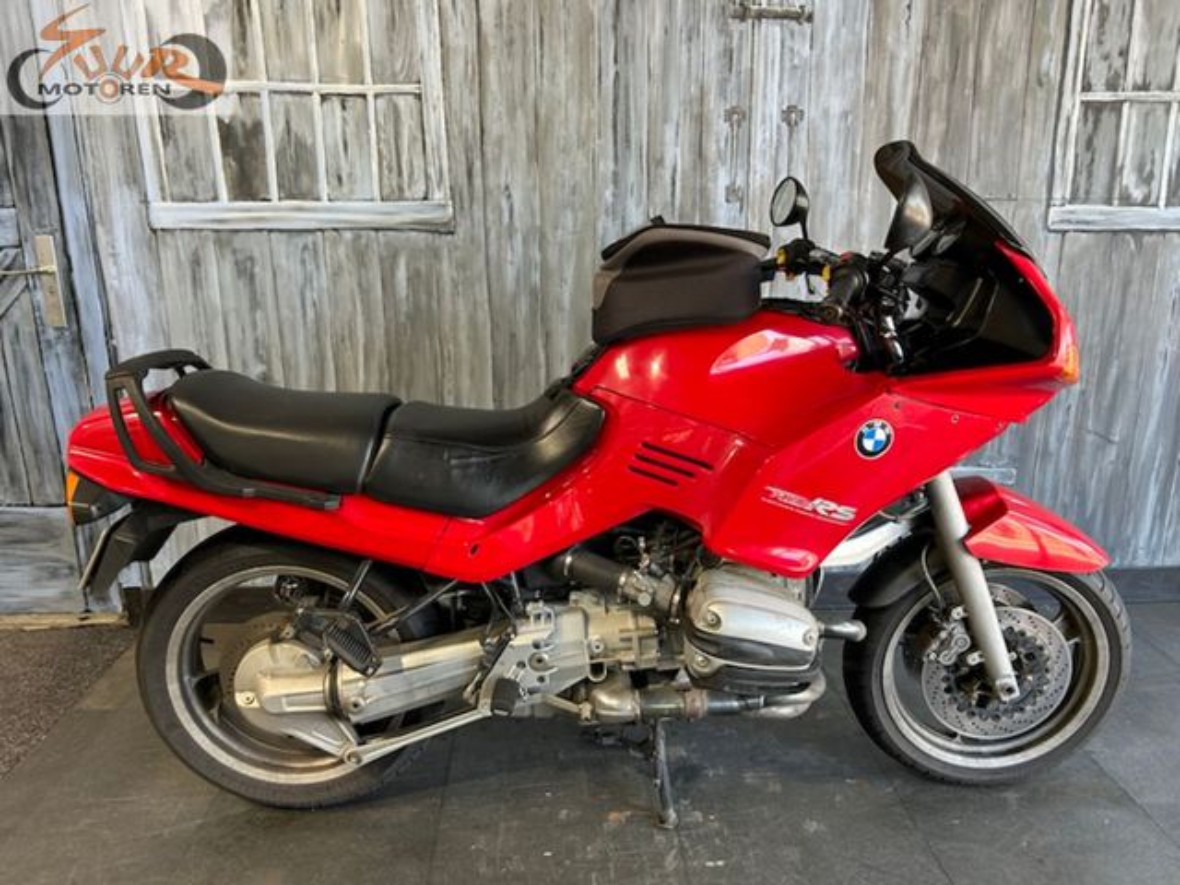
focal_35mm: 26
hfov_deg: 67.3
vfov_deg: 53.1
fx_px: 886
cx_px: 590
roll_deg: +0.2
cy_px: 442
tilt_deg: -15.1
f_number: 1.5
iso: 80
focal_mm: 5.7
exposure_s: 1/100
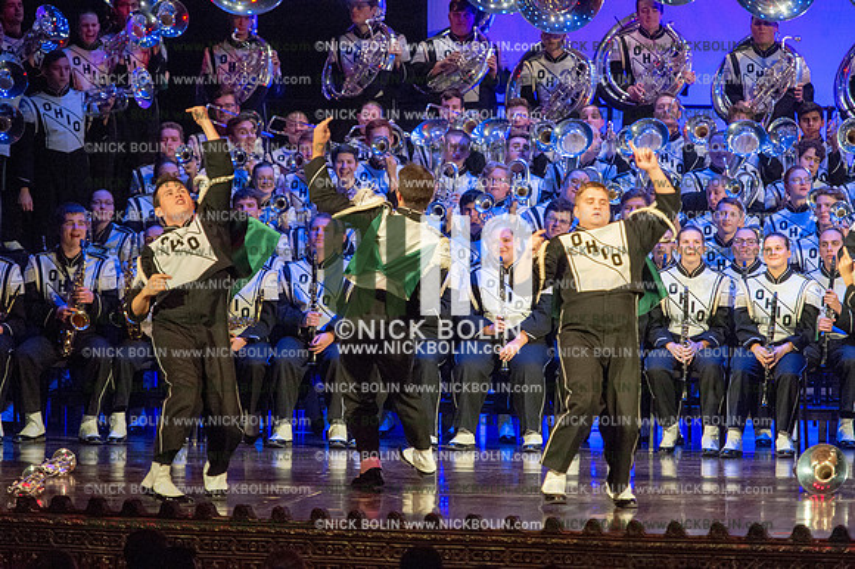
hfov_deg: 8.6
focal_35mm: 240
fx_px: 5697
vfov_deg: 5.7
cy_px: 284
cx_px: 428
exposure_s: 1/320
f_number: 5.6
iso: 8000
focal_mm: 240
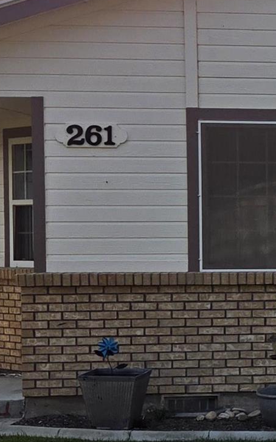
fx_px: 1240
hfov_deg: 11.2
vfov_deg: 20.2
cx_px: 594
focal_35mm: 103
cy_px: 263
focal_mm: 5.4
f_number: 1.8
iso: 64
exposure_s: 1/7734
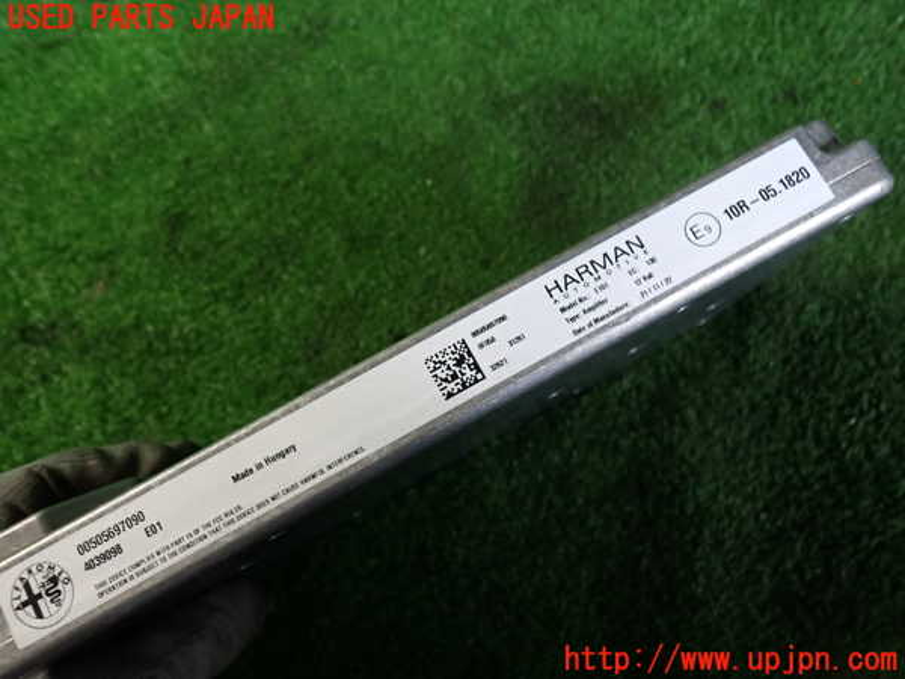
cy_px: 340
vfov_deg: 46.8
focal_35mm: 30
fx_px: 784
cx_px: 452
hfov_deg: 60.0
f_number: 2.3
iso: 200
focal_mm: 5.4
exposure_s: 1/30
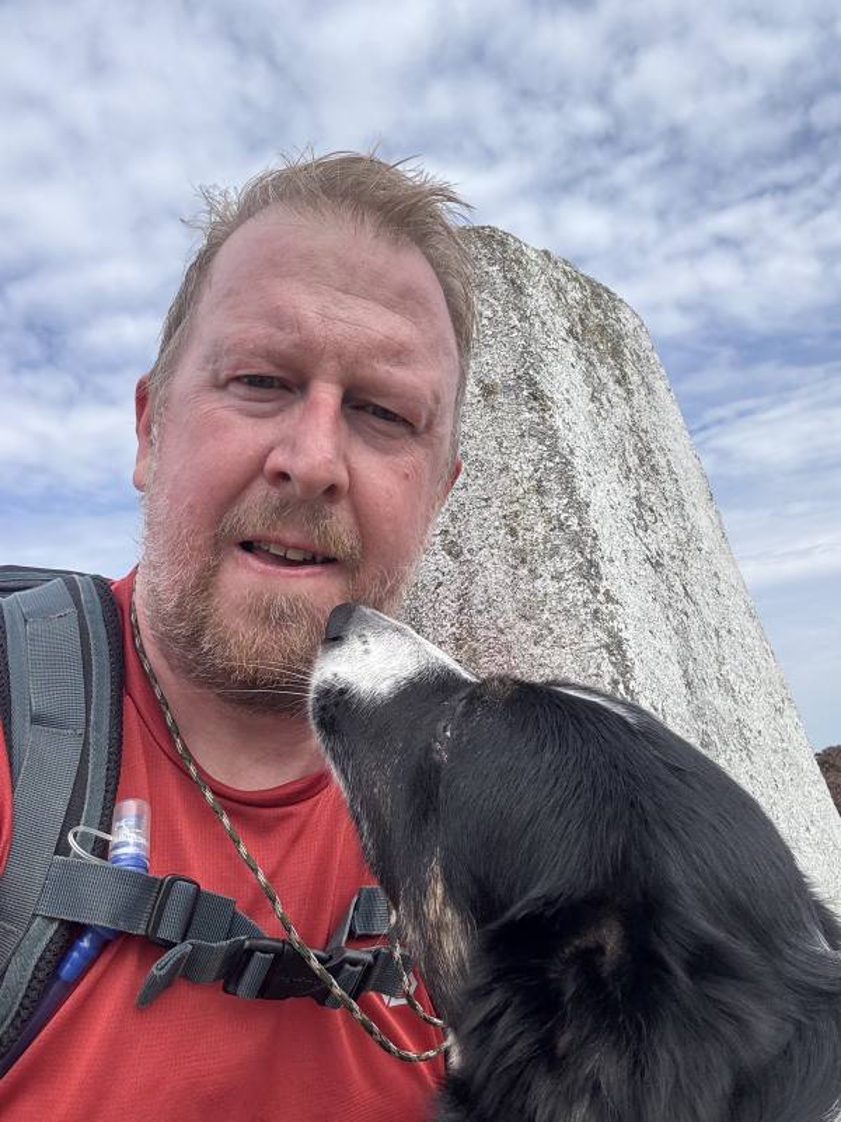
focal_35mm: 30
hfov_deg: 46.8
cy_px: 561
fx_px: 972
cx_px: 420
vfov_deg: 60.0
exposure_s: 1/947
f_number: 1.9
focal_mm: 2.69
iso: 25
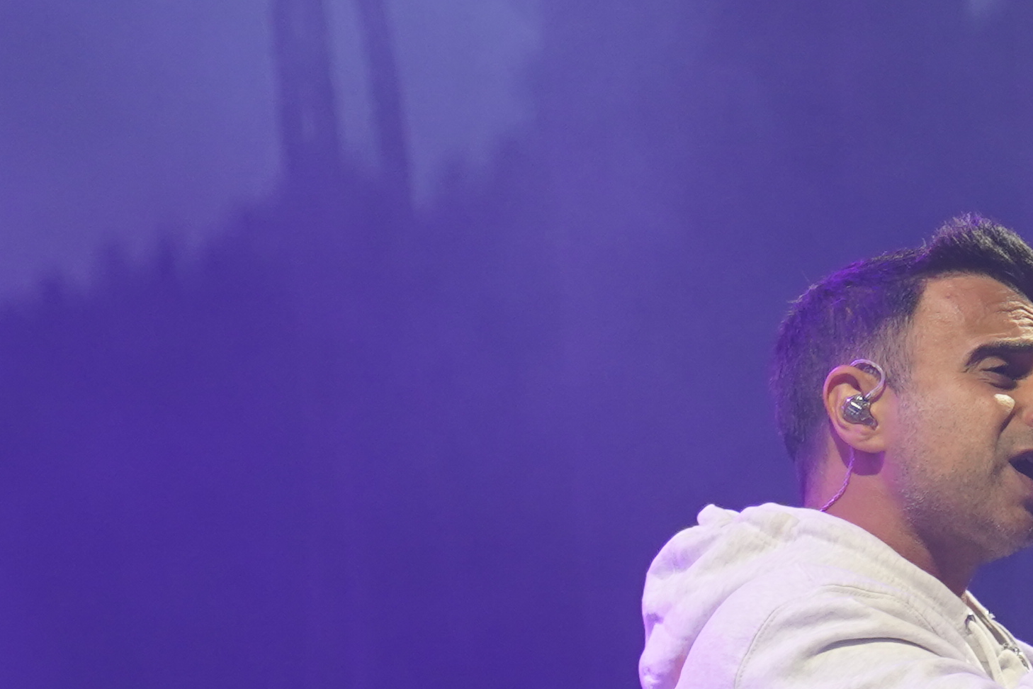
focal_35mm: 432
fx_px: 12395
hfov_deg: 4.8
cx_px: 785
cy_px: 680
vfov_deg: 3.2
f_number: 4
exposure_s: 1/160
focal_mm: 105
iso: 640
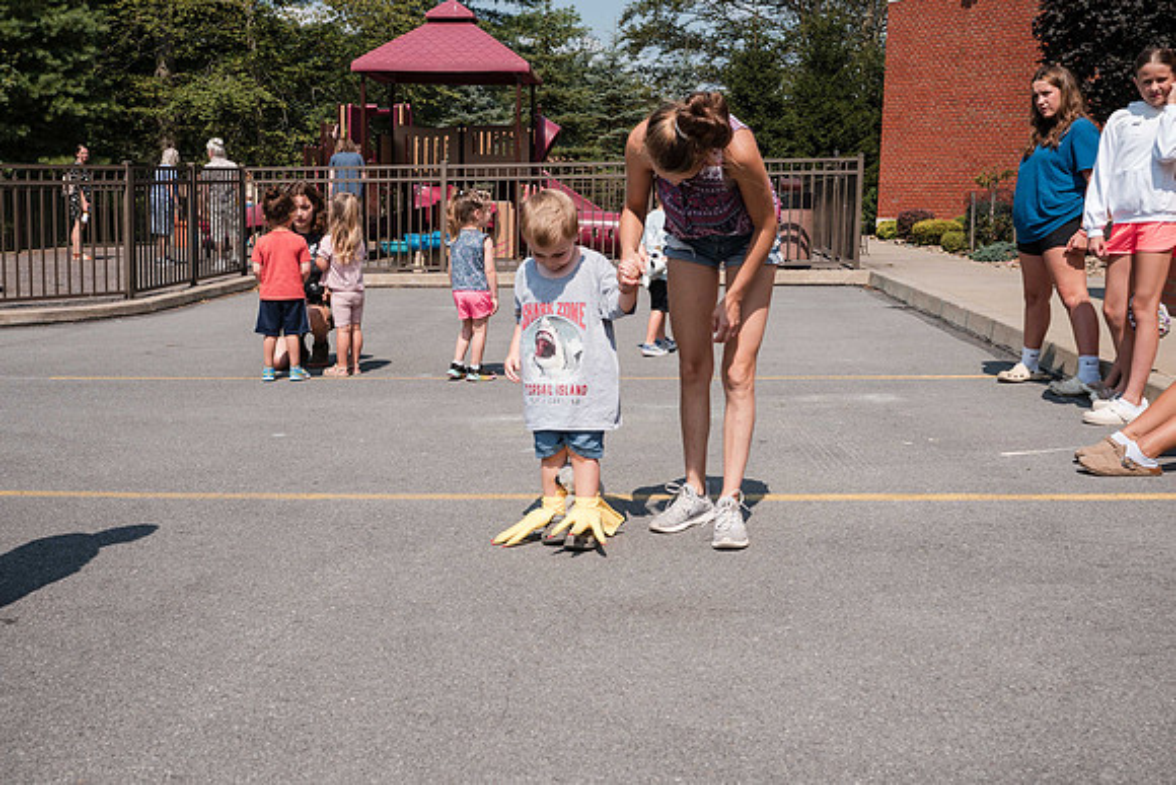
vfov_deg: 31.0
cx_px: 583
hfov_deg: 45.1
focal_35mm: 43
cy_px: 397
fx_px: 1417
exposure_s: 1/400
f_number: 7.1
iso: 100
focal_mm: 35
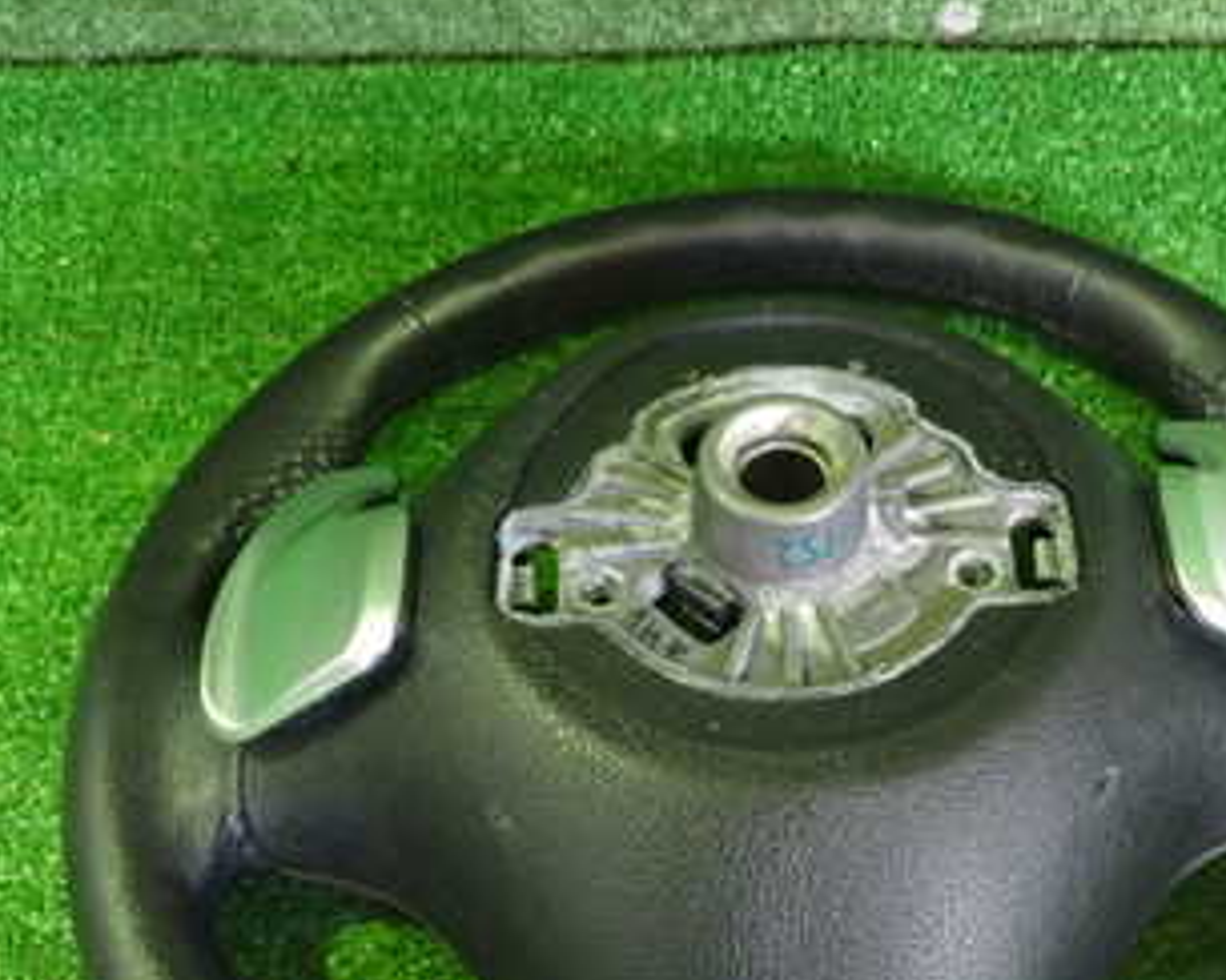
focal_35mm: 48
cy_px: 659
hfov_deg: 38.6
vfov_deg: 31.2
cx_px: 736
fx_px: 1742
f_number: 2
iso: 640
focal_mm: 4.5
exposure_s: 1/30
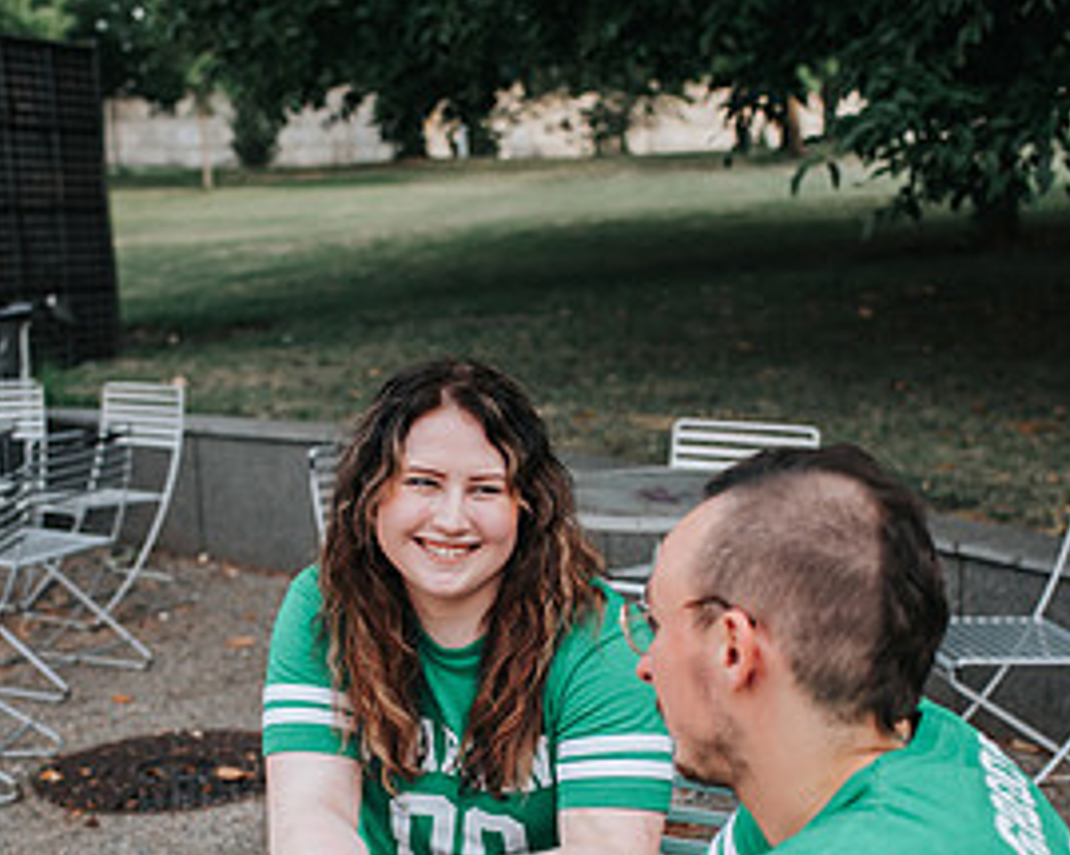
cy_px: 664
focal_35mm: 55
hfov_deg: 34.2
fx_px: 1741
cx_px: 533
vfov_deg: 27.1
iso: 560
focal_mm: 35
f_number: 3.2
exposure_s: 1/800
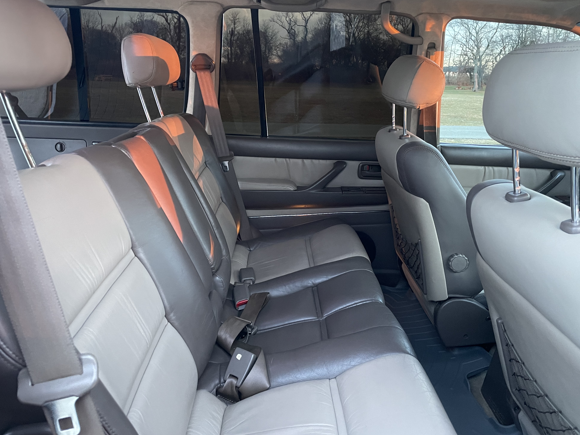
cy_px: 210
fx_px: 452
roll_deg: -0.9
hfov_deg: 65.3
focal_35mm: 27
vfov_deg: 51.3
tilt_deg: -15.1
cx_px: 285
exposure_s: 1/37
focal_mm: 4.2
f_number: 1.6
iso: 640
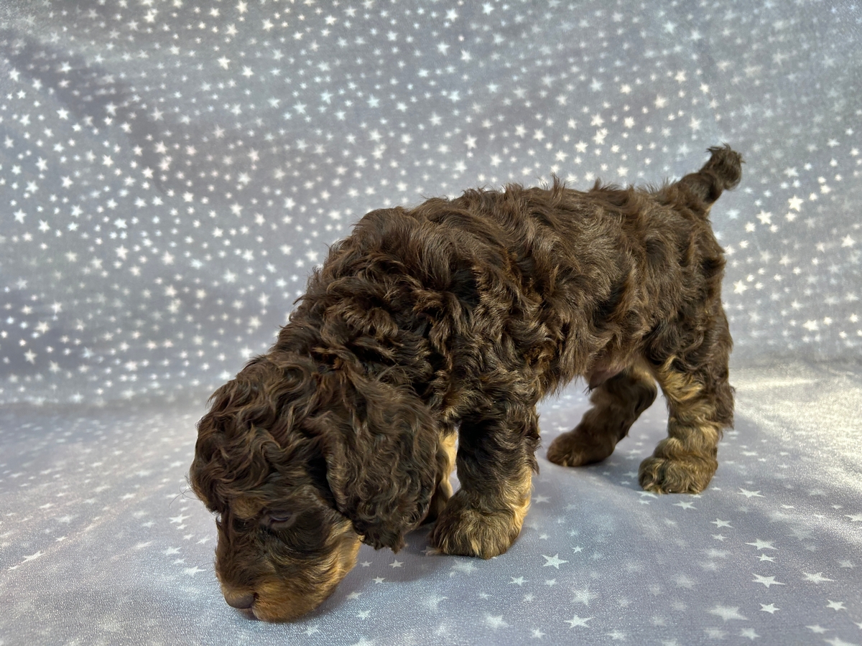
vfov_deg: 53.1
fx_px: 647
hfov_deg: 67.3
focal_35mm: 26
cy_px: 323
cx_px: 431
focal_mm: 5.7
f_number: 1.5
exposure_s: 1/120
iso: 80
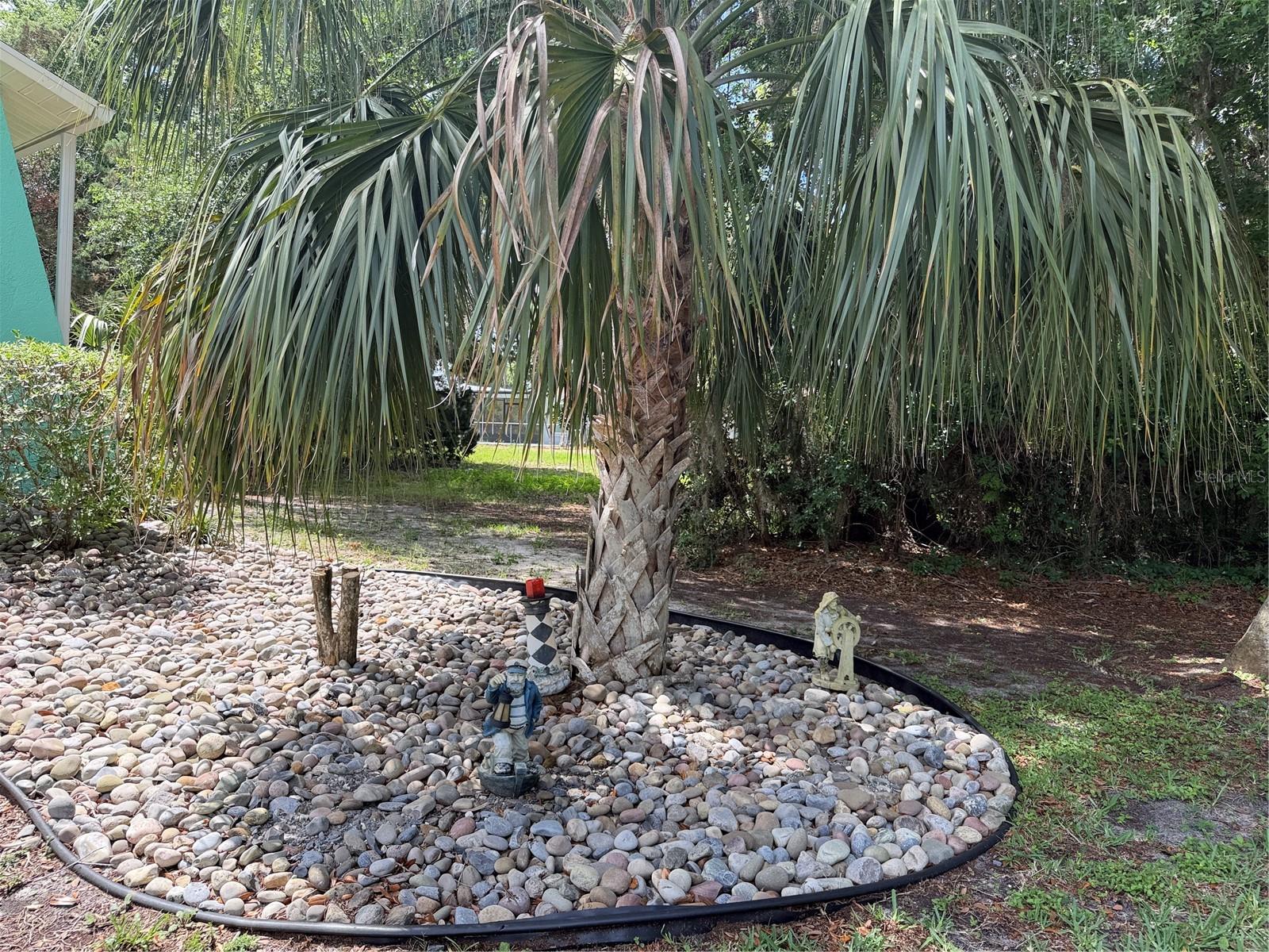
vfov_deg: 56.8
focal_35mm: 24
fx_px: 880
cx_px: 634
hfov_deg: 71.6
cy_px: 476
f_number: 1.78
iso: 80
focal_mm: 6.76
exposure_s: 1/849
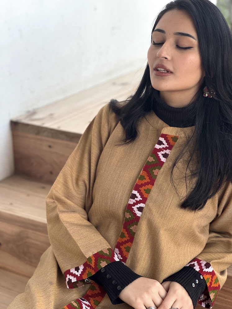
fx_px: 688
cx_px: 116
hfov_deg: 19.1
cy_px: 154
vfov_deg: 25.3
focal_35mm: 77
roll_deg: +0.6
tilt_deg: -19.3
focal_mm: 9
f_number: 2.8
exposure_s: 1/99
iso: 160
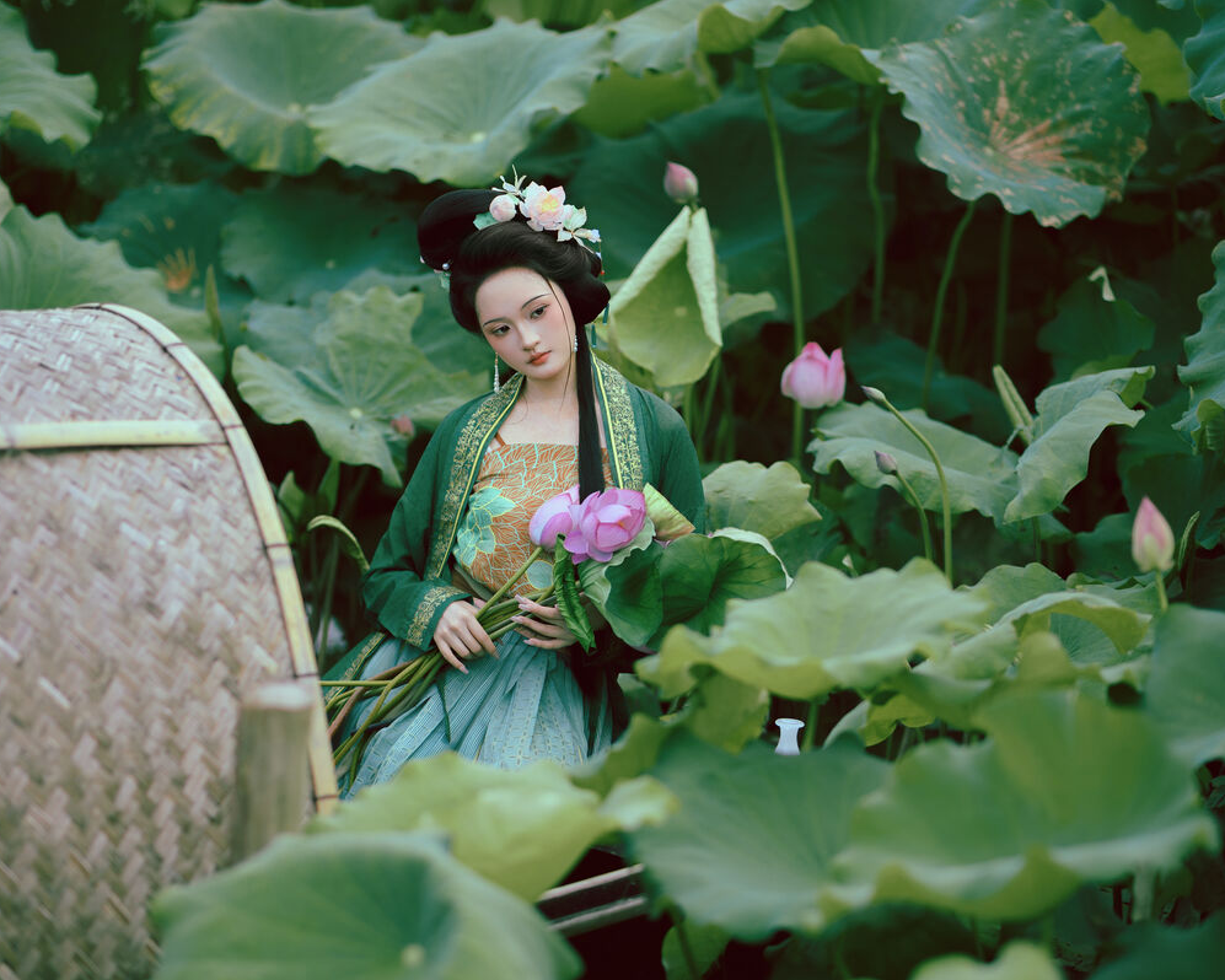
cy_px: 490
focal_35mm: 96
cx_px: 581
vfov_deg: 16.0
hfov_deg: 20.0
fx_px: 3481
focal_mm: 85
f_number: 1.8
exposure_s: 1/1000
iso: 100
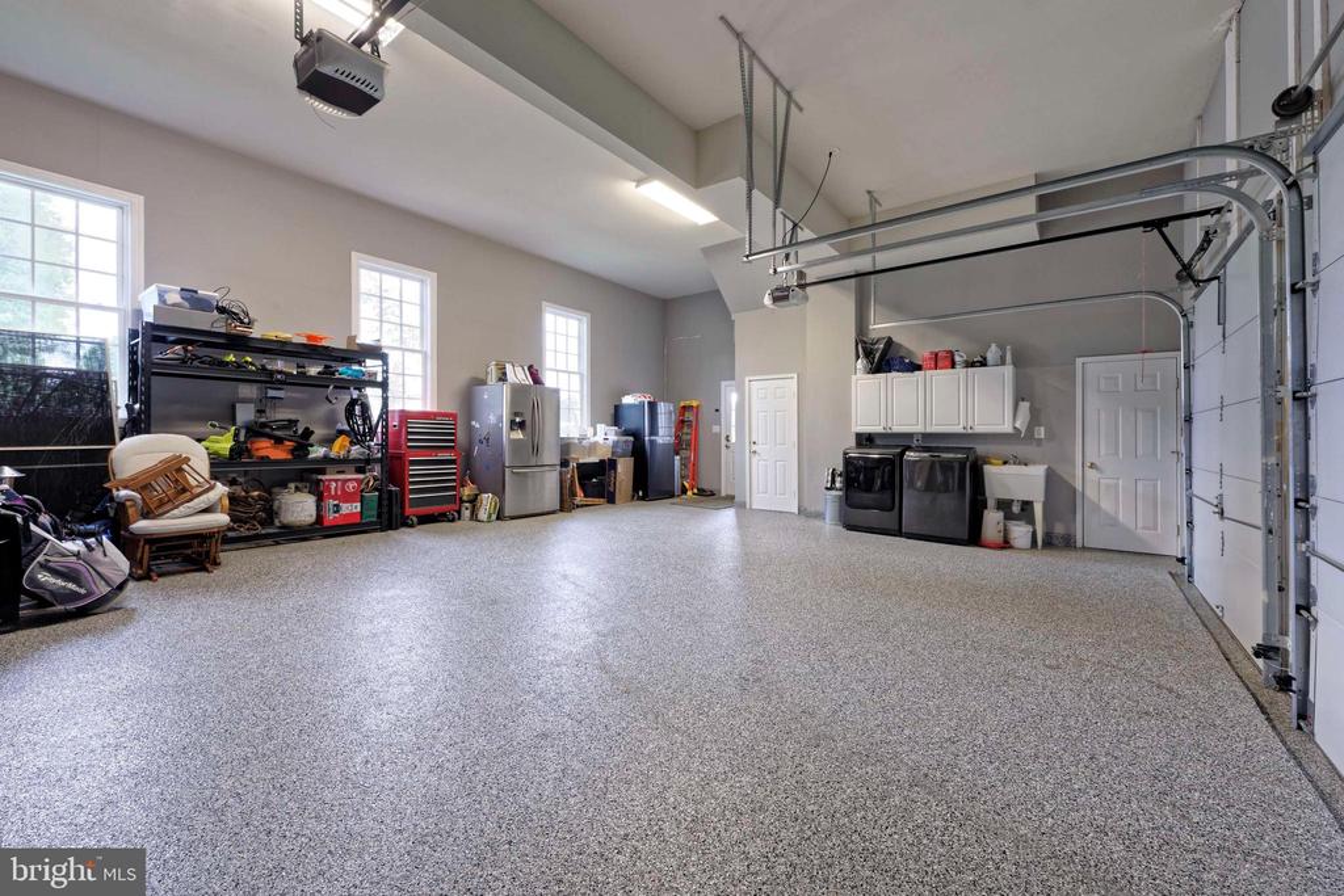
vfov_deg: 81.2
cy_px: 448
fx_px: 523
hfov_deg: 104.2
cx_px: 672
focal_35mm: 14
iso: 320
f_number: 13
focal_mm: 14
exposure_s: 1/2.5
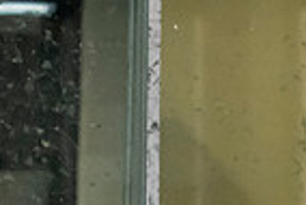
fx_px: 6313
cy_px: 410
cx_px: -168
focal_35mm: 742
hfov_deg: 2.8
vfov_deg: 1.9
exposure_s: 1/640
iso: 2000
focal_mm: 120
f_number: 3.2
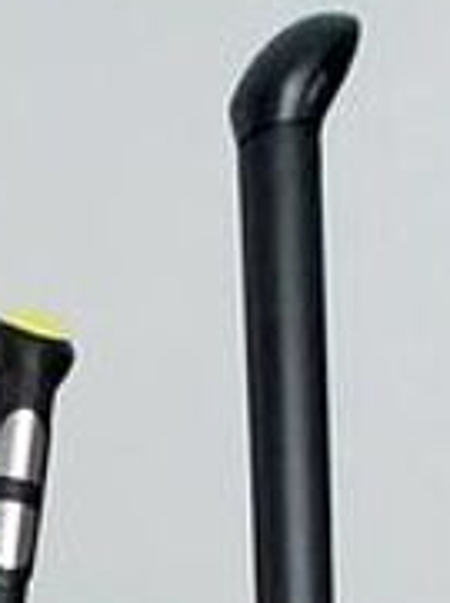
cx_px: -140
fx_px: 1670
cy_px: 1751
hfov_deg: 14.7
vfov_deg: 11.9
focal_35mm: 96
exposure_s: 1/50
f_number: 2.2
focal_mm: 1.13
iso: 200
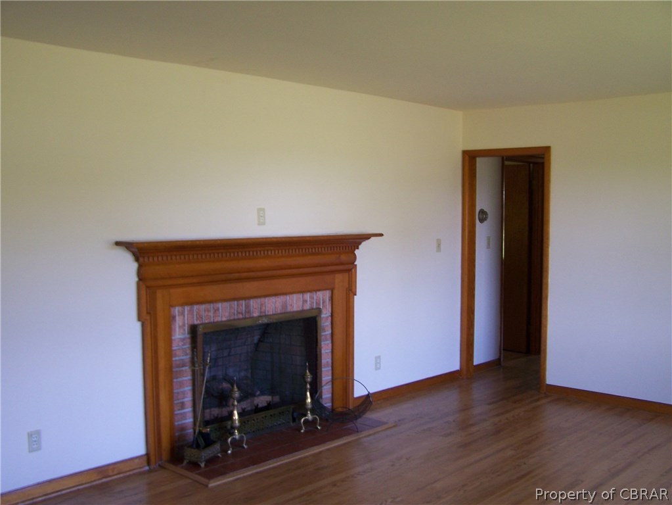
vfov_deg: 37.7
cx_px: 336
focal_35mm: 38
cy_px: 252
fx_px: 738
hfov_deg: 49.0
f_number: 2.8
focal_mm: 6.3
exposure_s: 1/30
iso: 100
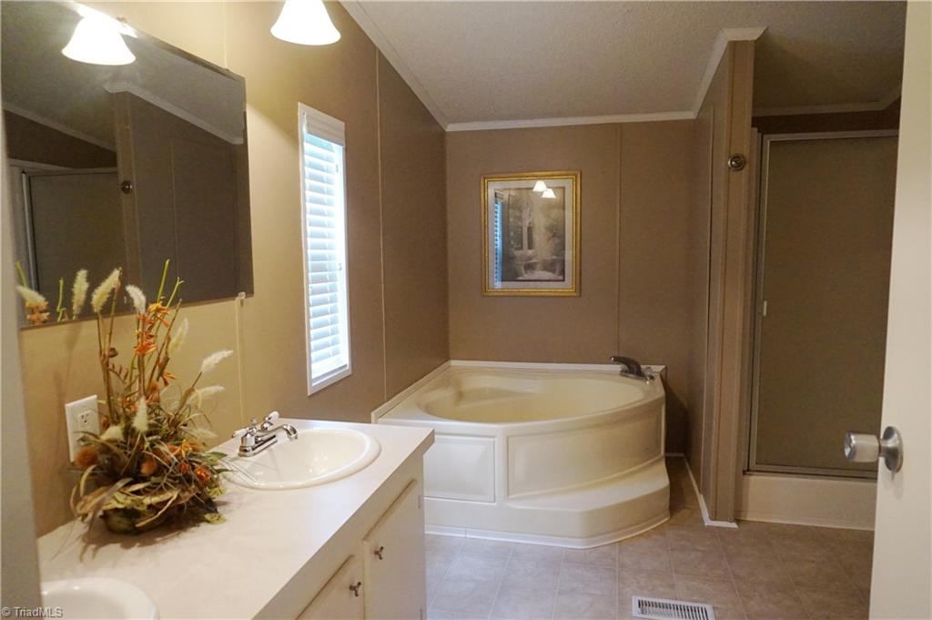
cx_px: 466
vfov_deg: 53.1
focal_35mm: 24
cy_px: 310
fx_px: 621
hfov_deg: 73.8
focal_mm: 16
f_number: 3.5
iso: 2500
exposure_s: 1/160
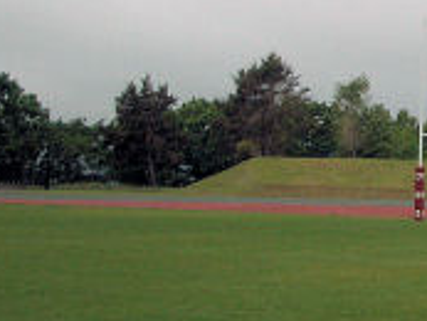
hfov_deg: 15.8
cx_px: 479
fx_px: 1494
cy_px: 32
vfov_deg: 12.2
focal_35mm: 121
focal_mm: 6.8
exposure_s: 1/400
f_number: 2.8
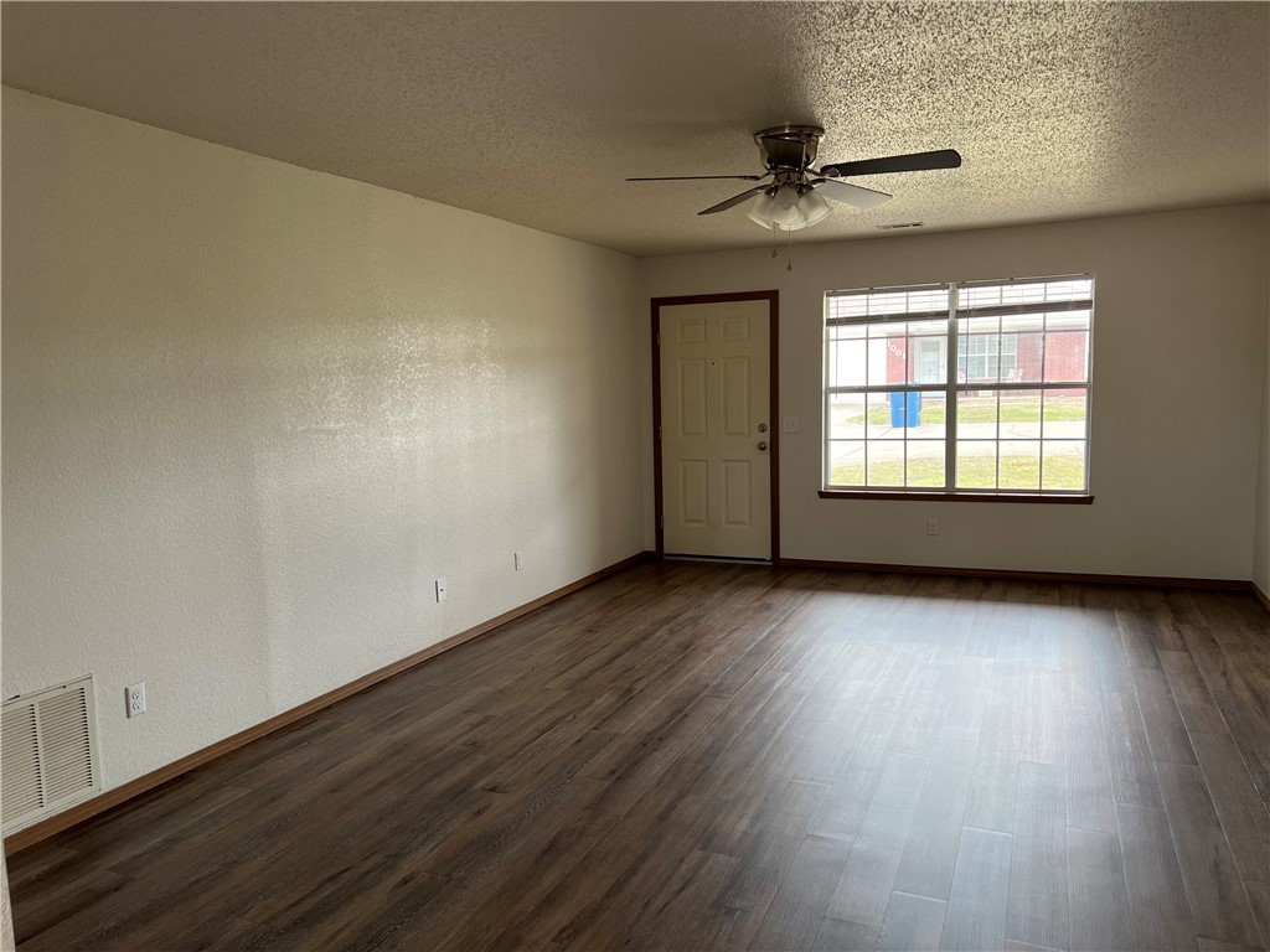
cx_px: 635
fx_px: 954
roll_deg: +1.7
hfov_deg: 67.3
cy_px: 476
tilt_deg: -6.4
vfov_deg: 53.1
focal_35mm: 26
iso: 80
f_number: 1.5
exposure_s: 1/120
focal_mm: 5.7
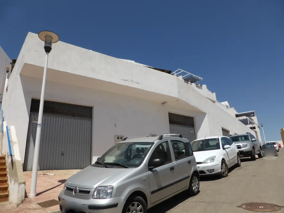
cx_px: 142
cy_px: 106
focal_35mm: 25
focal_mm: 4.3
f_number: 3.5
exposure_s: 1/2000
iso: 100
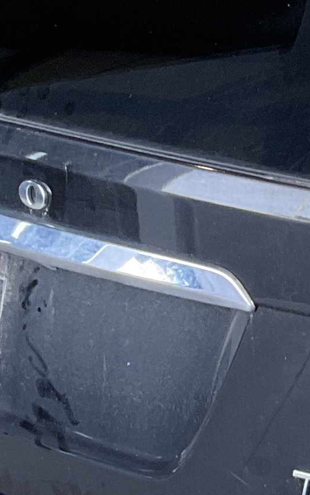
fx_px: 1987
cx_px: 675
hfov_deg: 8.4
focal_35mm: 147
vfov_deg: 14.2
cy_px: 334
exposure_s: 1/60
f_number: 1.8
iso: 50
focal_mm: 3
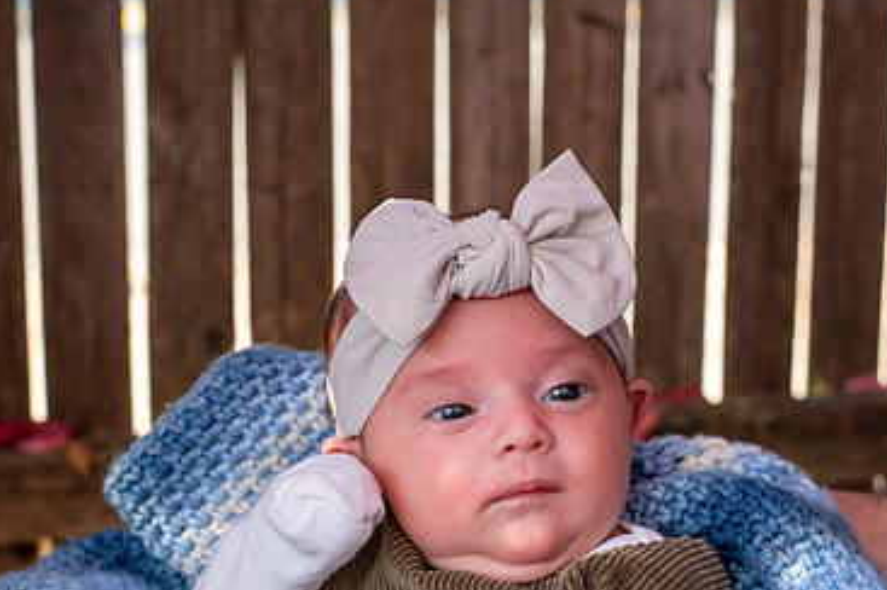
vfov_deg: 17.2
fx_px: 1945
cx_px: 495
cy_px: 399
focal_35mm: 79
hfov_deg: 25.7
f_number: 5
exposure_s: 1/1000
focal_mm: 50
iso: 3200
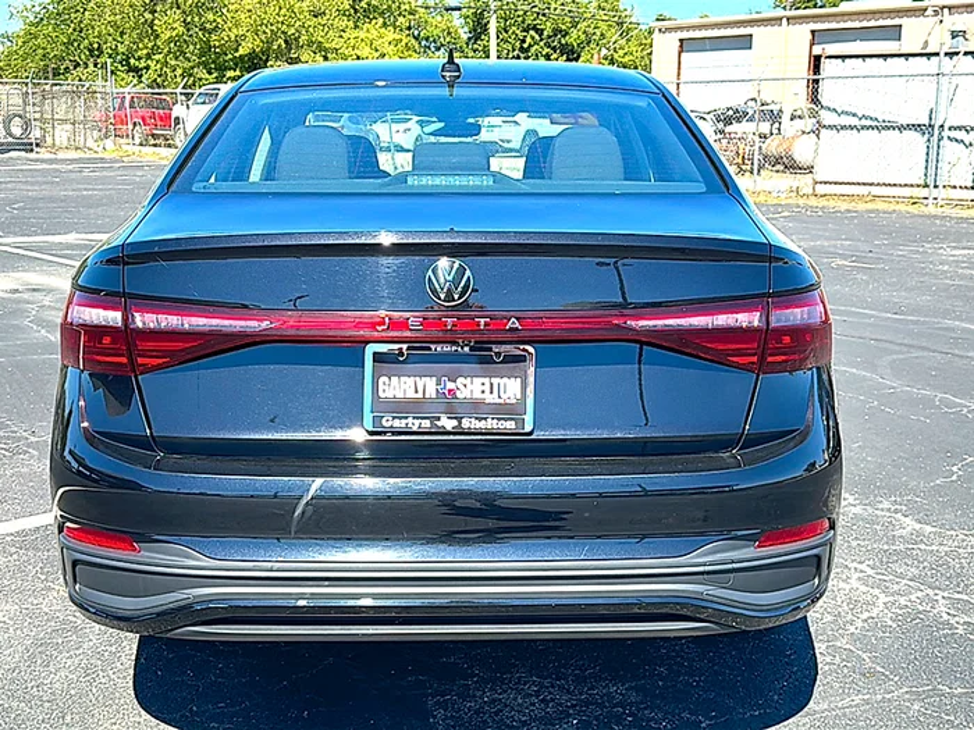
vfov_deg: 38.7
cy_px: 365
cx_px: 487
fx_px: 1041
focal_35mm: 37
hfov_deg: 50.1
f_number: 1.78
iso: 80
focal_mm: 6.86
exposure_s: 1/1887
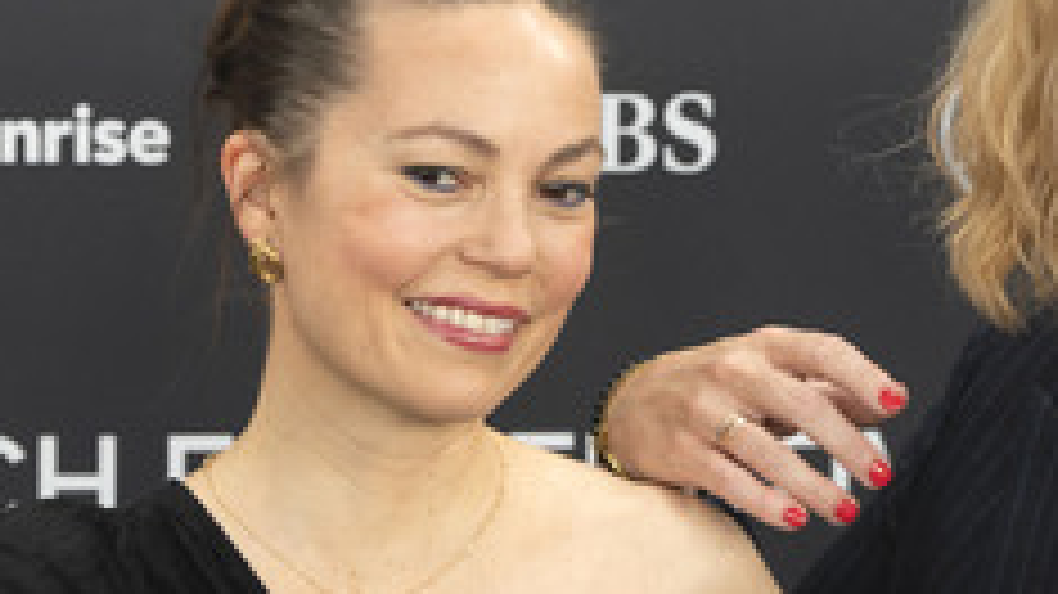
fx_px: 9535
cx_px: 731
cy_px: 275
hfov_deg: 6.3
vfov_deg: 3.6
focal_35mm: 340
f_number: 6.3
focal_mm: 153
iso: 1600
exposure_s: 1/400
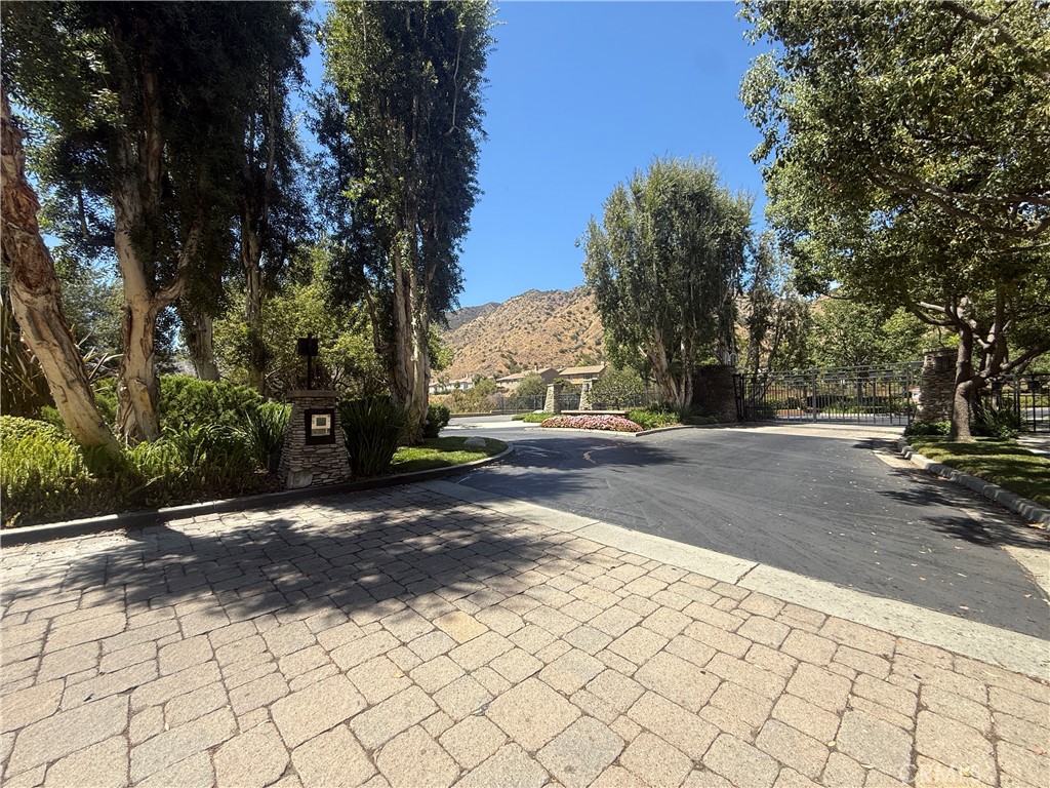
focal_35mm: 14
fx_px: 425
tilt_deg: +1.7
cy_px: 394
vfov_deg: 85.7
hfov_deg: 102.1
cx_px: 525
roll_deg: -0.2
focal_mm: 2.22
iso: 50
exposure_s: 1/970
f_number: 2.2
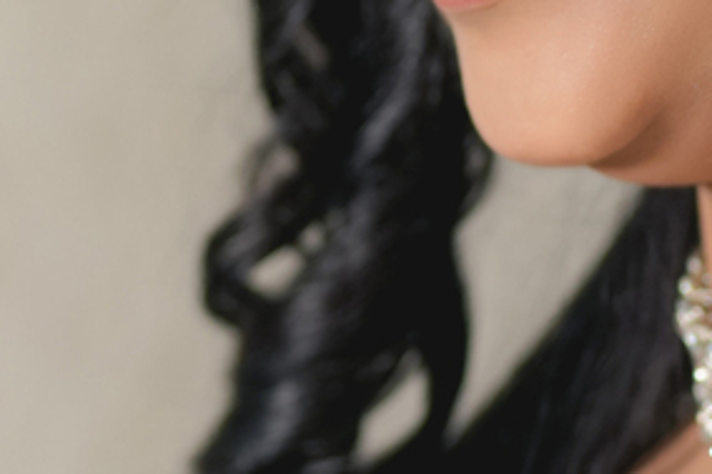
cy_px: 334
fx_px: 7768
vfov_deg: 3.5
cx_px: 105
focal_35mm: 393
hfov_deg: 5.2
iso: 1000
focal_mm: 85
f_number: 2.2
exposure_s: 1/125
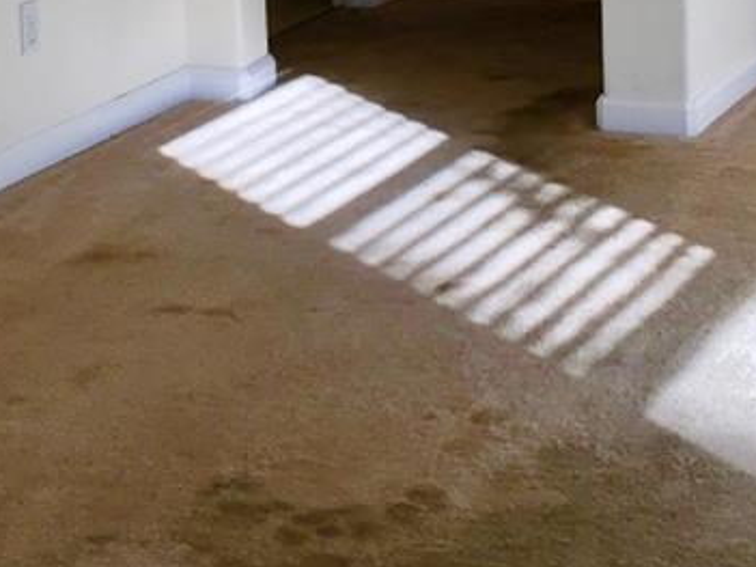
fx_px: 2707
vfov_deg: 11.7
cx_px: 295
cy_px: -147
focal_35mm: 124
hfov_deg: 15.9
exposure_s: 1/120
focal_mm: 4.15
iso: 40
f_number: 2.2
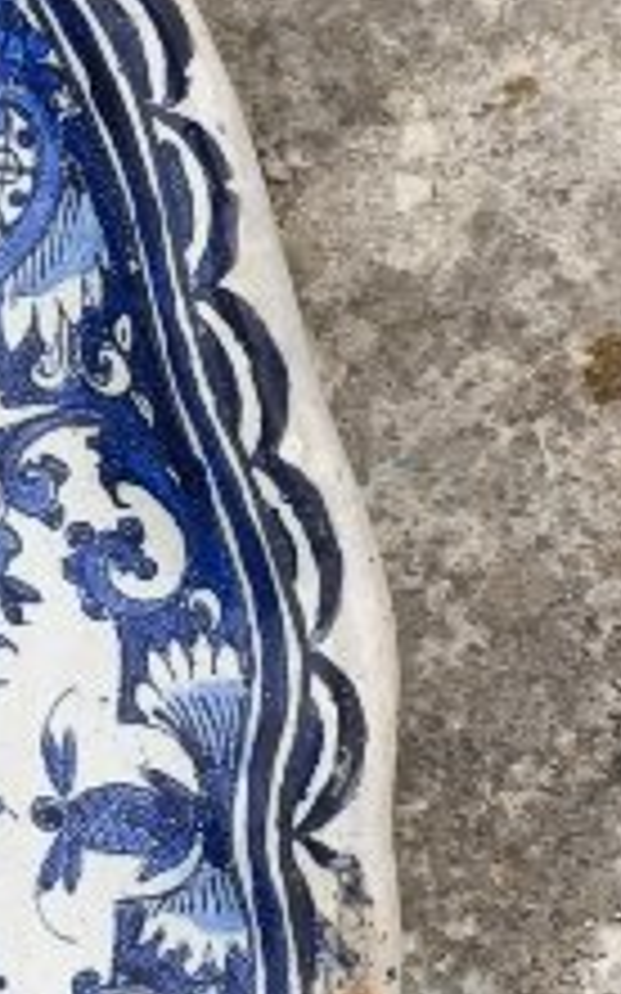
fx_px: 7804
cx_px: -1300
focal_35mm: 288
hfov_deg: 4.4
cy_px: 706
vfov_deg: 7.3
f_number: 1.9
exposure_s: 1/100
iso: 50
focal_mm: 7.1
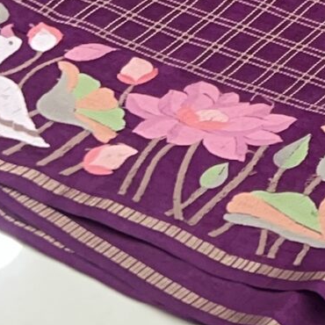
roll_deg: -1.3
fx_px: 1689
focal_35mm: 159
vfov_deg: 10.2
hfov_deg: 9.6
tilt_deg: -23.7
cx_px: 805
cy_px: -300
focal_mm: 5.7
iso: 80
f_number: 1.5
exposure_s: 1/100
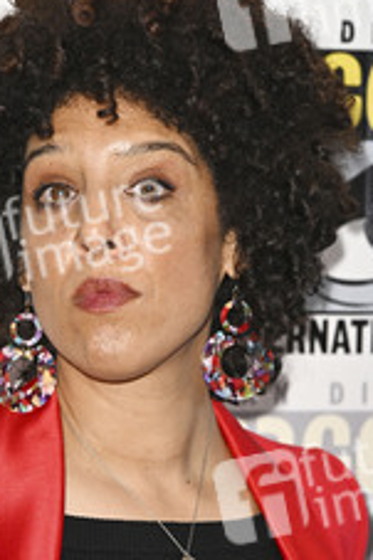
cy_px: 363
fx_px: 3595
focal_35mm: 231
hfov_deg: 5.9
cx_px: 116
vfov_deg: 8.9
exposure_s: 1/250
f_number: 4.5
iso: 1250
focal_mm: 131
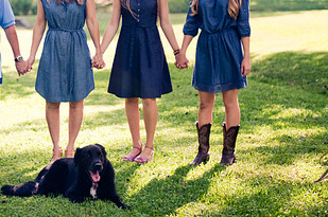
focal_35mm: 94
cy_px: 16
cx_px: 77
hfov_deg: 21.5
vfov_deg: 14.3
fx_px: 855
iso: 200
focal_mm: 50
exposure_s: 1/1600
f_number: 1.4
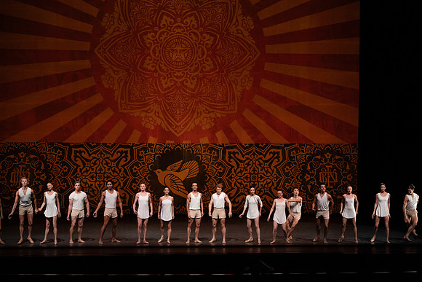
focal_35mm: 100
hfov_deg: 20.4
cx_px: 211
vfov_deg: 13.7
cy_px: 141
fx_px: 1172
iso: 6400
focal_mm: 100
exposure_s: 1/400
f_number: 8
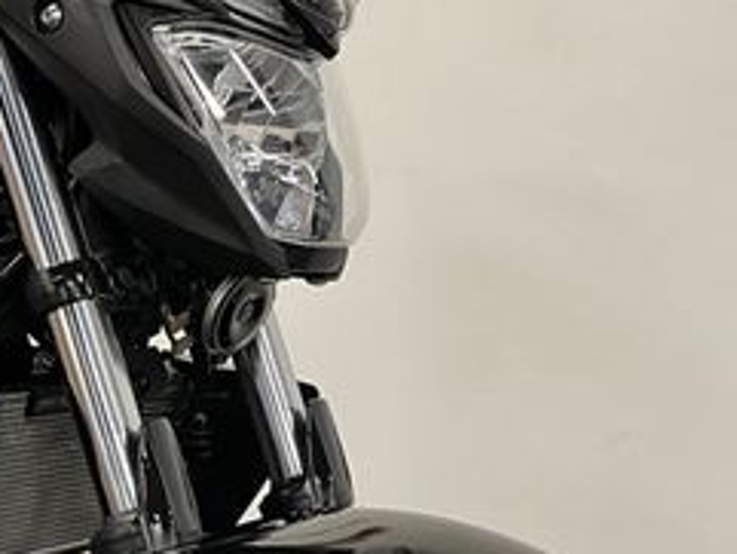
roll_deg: +0.0
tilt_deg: -14.9
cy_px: 481
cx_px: 202
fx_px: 1470
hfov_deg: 27.8
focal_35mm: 69
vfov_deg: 20.9
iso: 125
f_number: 1.6
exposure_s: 1/50
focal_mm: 5.1
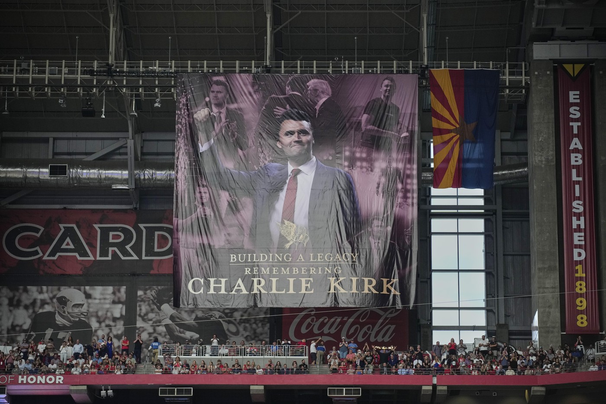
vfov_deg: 11.6
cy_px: 202
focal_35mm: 118
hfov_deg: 17.3
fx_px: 1986
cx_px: 303
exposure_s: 1/640
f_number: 2.8
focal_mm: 118
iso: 2000
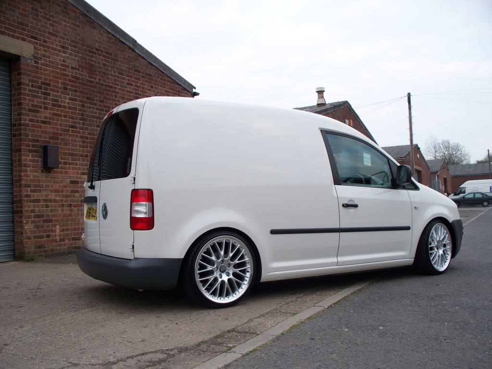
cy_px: 184
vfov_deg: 39.7
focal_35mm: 36
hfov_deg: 51.4
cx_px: 246
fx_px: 512
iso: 64
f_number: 2.8
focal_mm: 7.54
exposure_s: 1/200
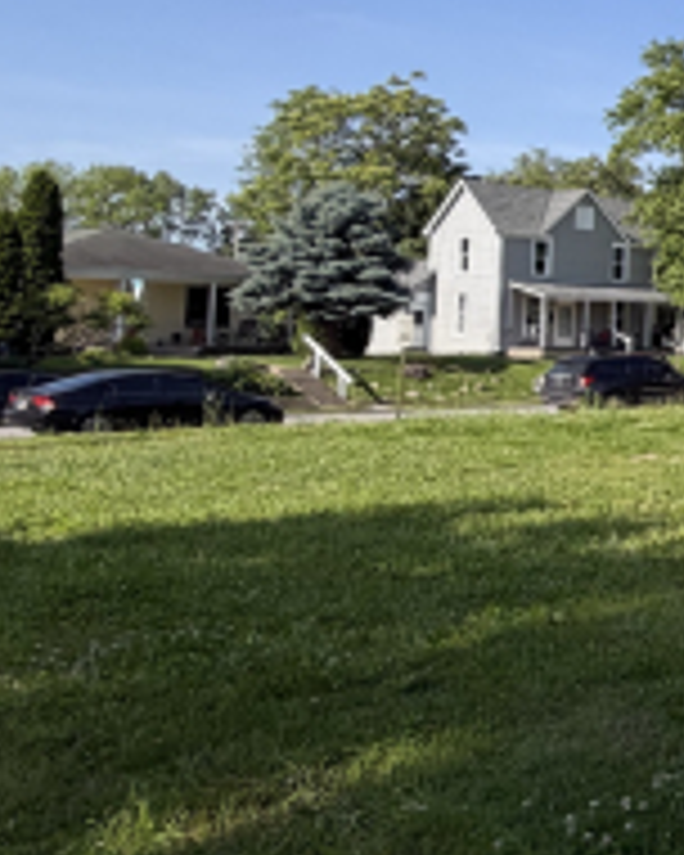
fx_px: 1215
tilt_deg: +3.9
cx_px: 1294
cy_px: 261
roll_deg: +0.1
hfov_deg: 20.1
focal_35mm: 48
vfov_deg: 38.2
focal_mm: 2.22
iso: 32
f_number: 2.2
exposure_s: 1/770
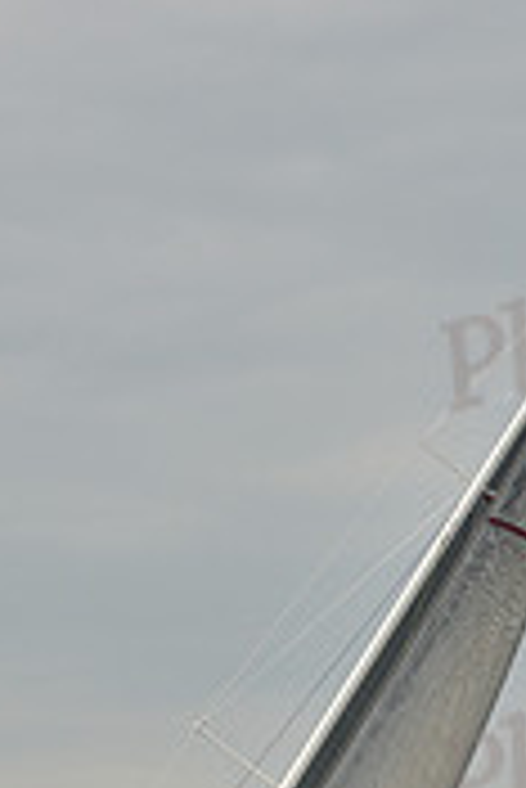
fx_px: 6146
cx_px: 209
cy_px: 1009
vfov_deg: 7.3
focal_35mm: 281
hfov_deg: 4.9
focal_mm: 85
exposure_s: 1/640
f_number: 6.3
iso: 250
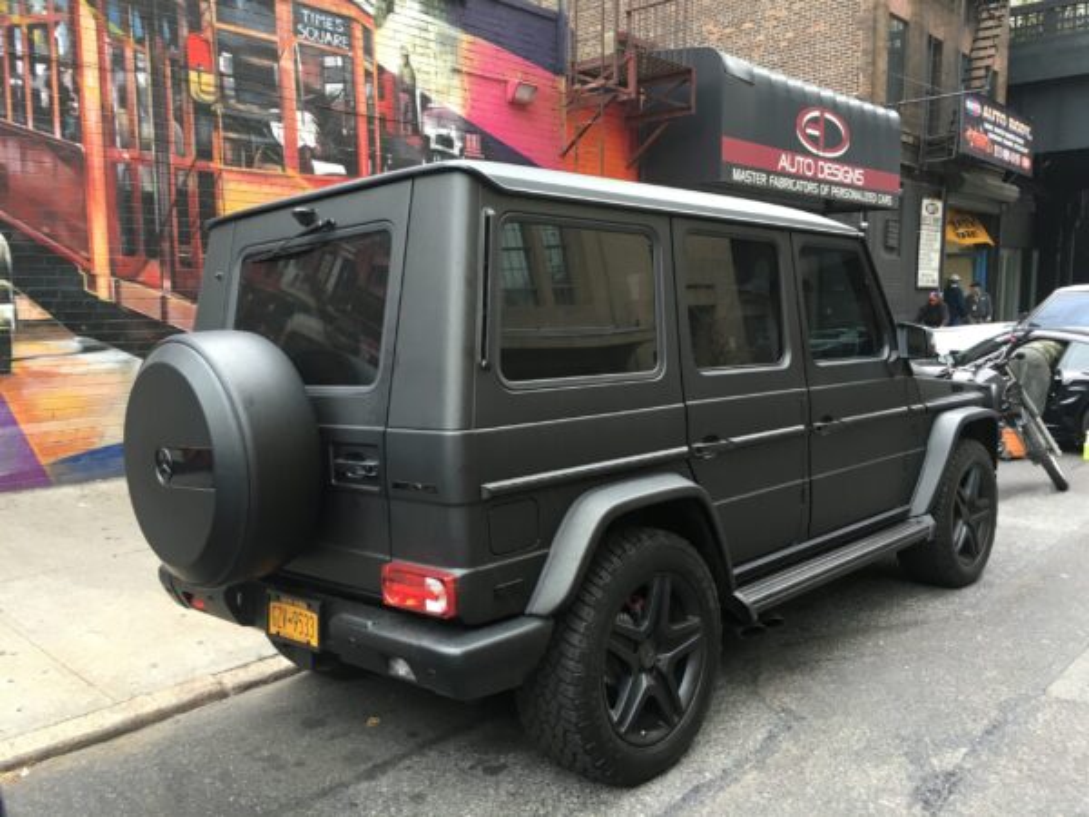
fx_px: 912
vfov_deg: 48.2
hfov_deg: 61.7
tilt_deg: -6.8
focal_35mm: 29
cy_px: 408
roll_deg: +0.1
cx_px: 544
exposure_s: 1/30
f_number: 2.2
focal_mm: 4.15
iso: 32
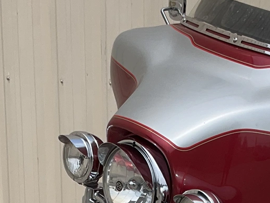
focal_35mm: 113
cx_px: 200
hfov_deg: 17.3
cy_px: 331
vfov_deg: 12.3
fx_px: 882
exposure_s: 1/1534
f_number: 1.8
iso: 25
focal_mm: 3
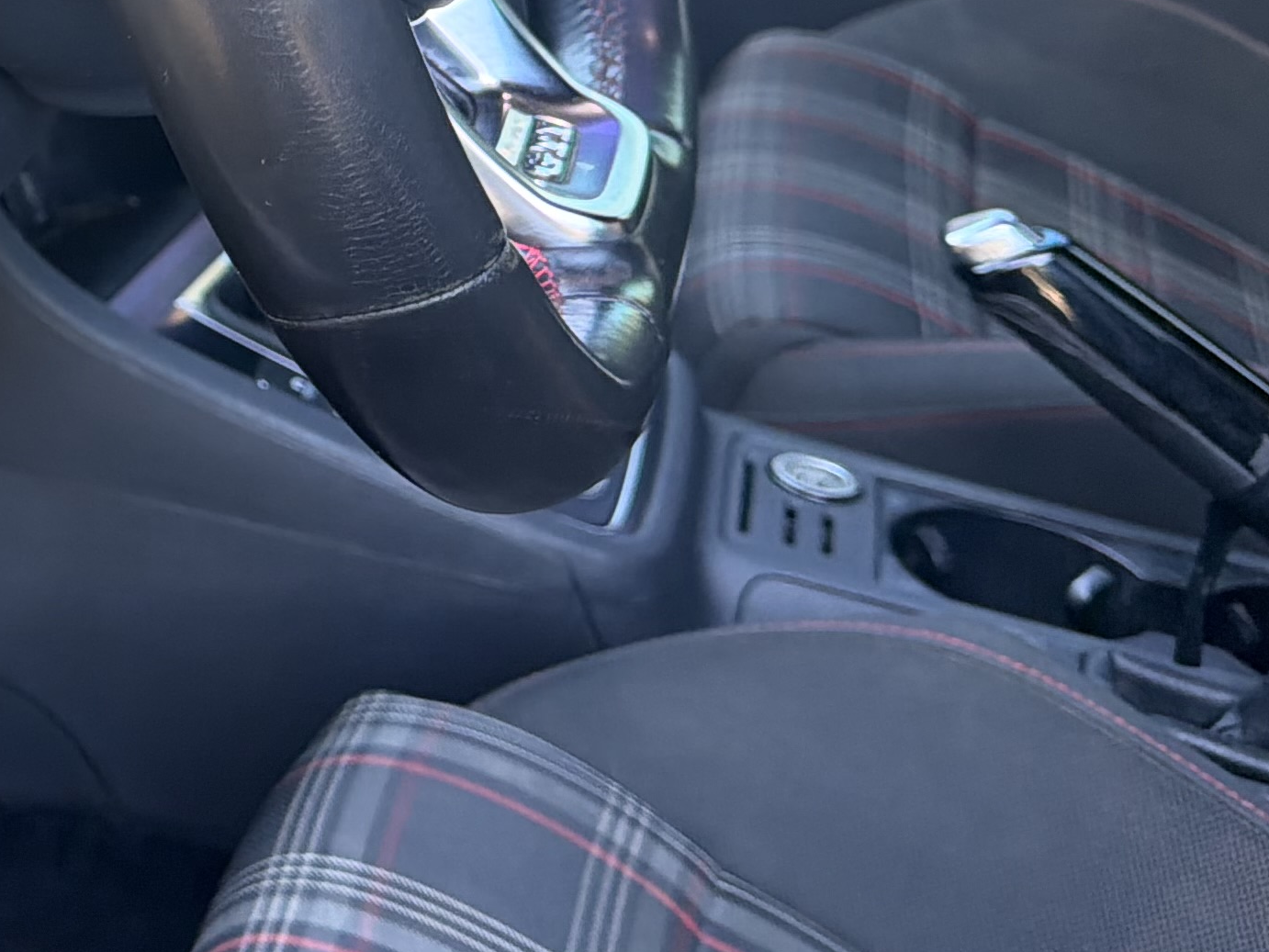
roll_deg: -2.2
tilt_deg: -18.3
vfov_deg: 20.5
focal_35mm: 70
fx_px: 2567
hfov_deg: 24.0
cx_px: -436
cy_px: 45
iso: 200
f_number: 1.78
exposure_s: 1/111
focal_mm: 6.76
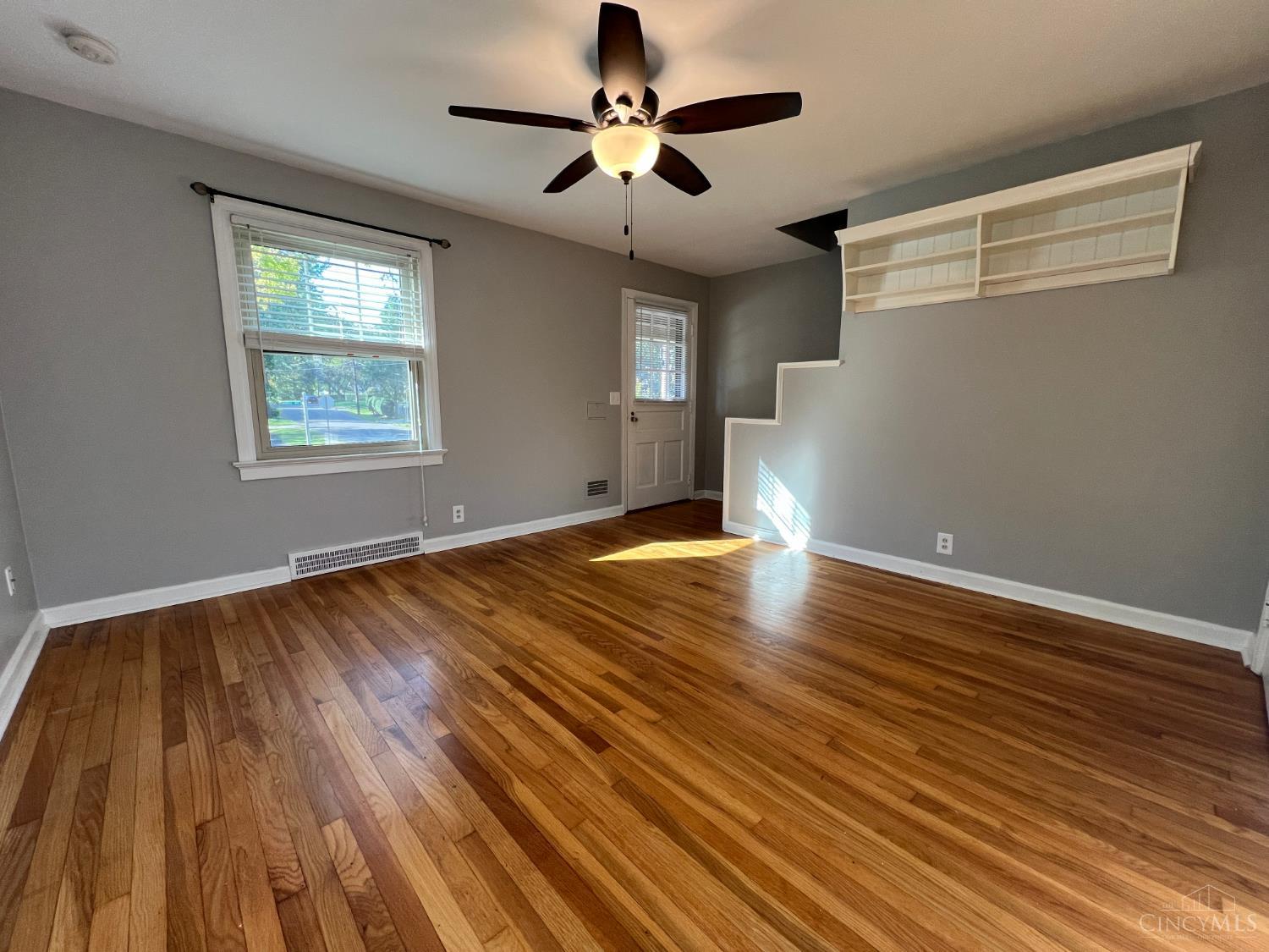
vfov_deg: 89.9
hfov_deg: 106.2
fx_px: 477
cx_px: 634
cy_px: 476
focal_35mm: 13
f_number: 1.8
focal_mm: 1.57
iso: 125
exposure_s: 1/120
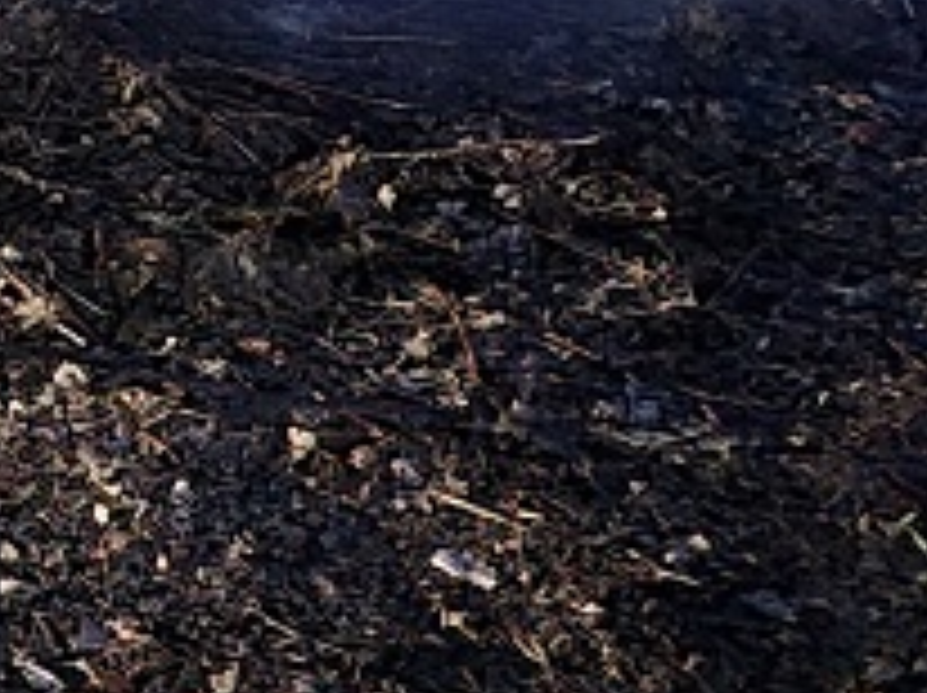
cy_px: -400
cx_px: -1233
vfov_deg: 10.6
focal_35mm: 134
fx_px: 3584
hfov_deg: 12.1
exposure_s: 1/16.7
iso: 3200
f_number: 1.8
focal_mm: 5.4
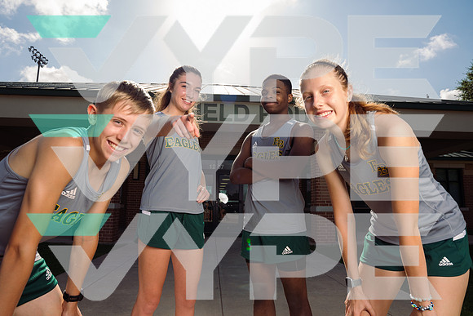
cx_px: 236
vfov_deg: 53.2
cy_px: 158
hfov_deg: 73.7
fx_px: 315
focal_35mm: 24
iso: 64
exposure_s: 1/250
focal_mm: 24
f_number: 6.3
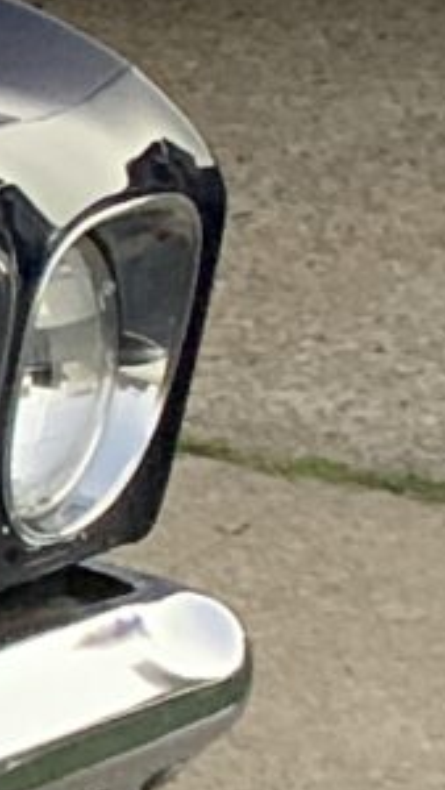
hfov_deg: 4.0
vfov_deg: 8.9
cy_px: 566
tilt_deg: -14.8
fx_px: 5071
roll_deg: +1.2
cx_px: -2317
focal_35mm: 242
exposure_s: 1/31
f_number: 1.8
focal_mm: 4.25
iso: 400
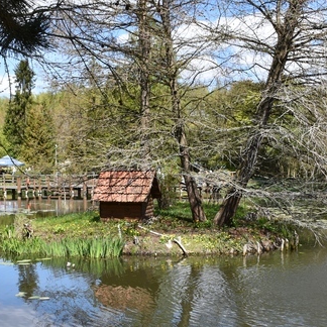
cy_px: 218
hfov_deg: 33.3
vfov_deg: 33.1
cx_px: 140
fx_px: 545
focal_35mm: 51
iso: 200
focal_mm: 18
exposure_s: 1/320
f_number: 8
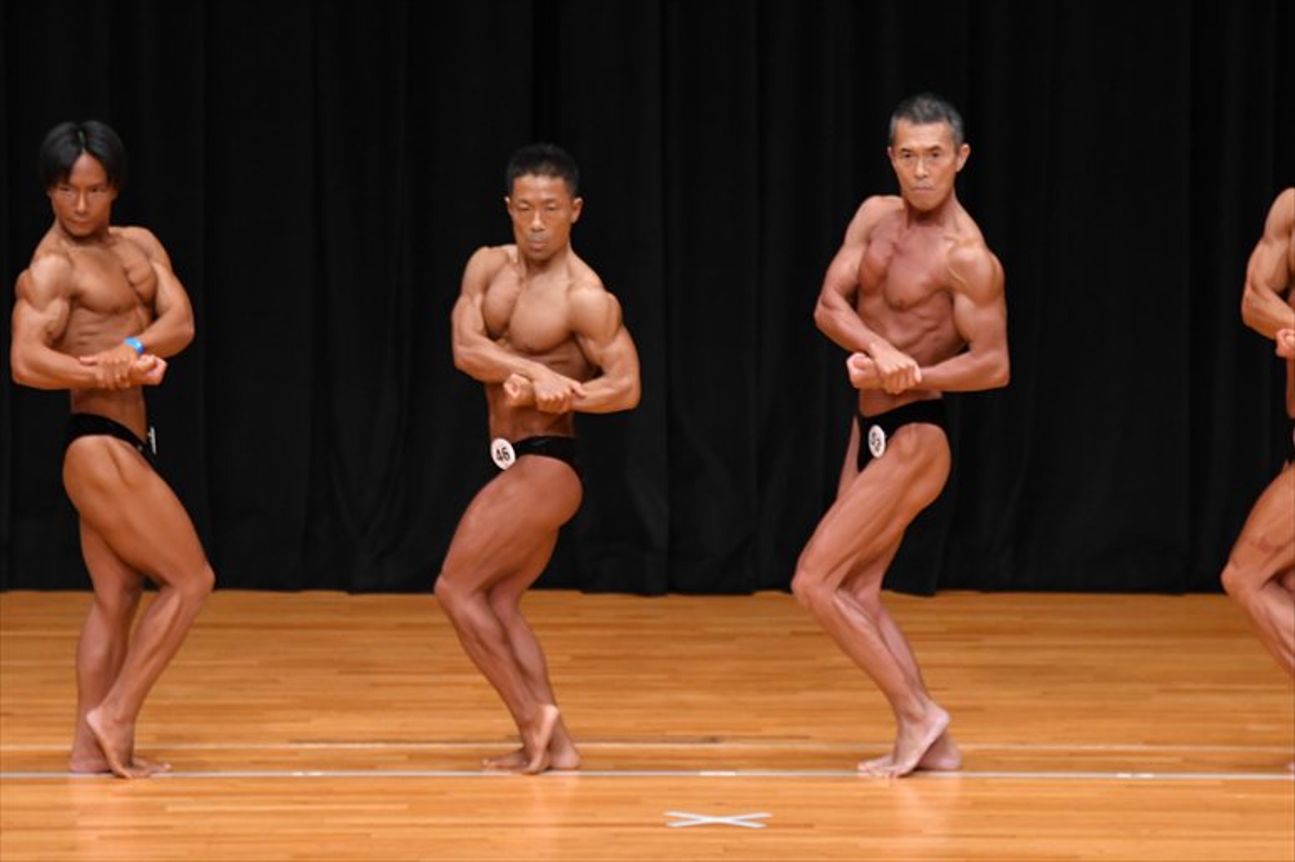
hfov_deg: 7.6
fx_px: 9708
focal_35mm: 270
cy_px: 431
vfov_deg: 5.1
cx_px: 648
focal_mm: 180
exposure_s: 1/400
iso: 3200
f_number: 5.6
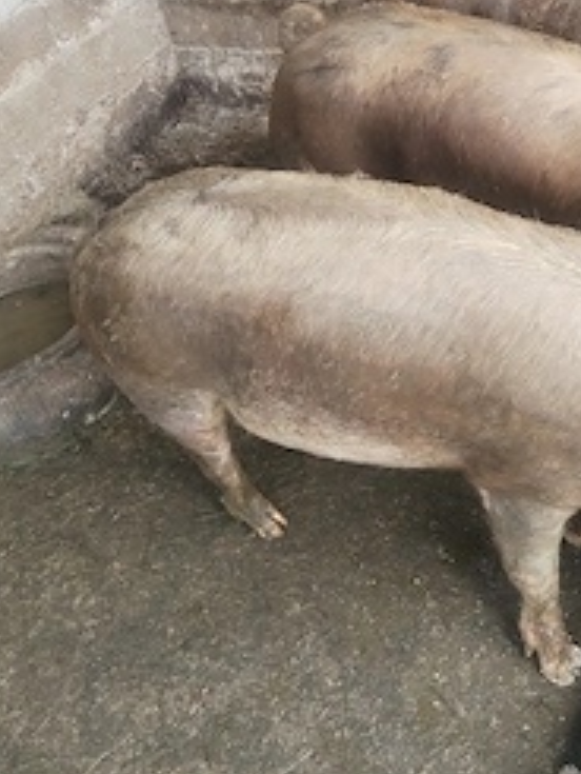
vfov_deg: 37.8
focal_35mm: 49
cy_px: 183
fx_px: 1096
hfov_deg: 29.2
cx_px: 436
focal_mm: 4.75
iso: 171
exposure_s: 1/100
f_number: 1.8
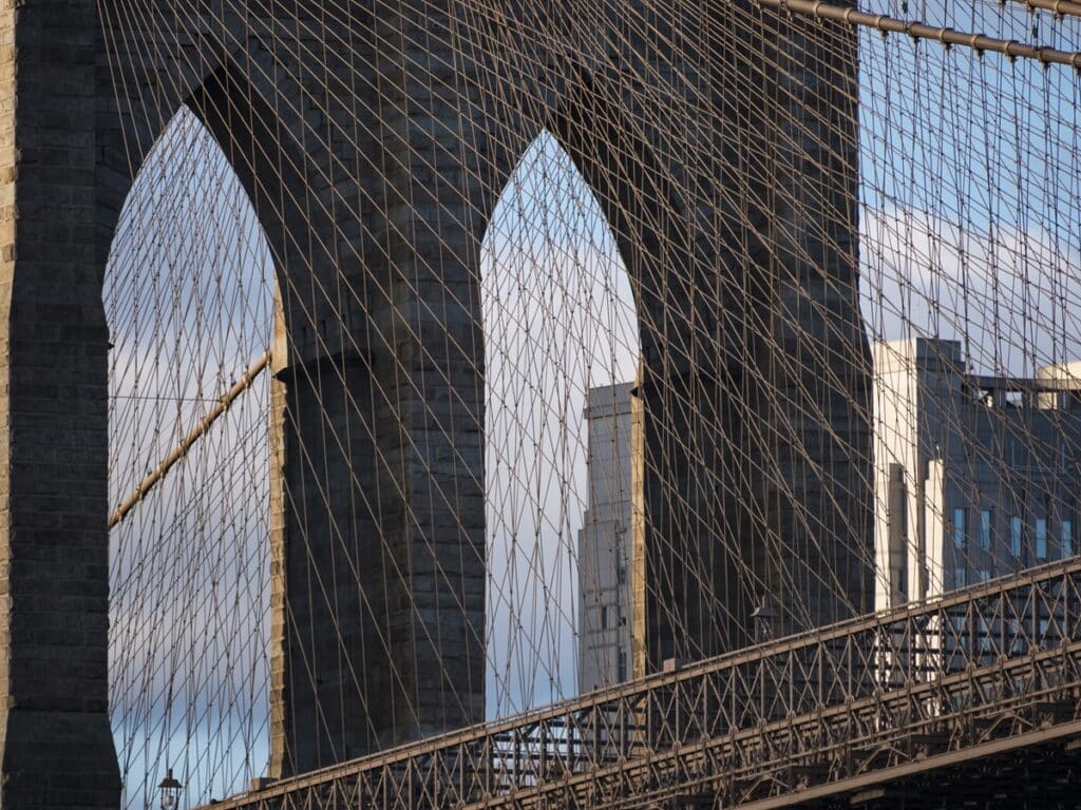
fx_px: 12491
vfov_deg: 3.7
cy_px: 405
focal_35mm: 400
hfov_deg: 5.0
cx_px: 540
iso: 250
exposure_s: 1/500
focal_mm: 200
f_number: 5.6
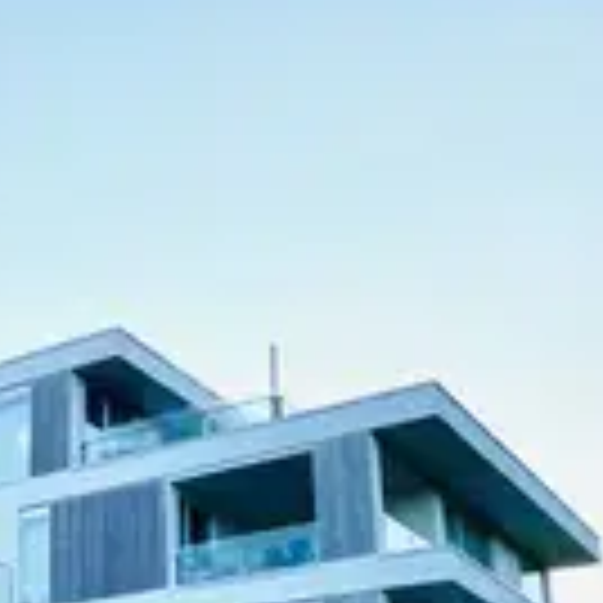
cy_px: 531
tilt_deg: +14.7
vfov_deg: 26.1
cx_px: 47
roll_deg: +0.2
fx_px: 1261
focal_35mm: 64
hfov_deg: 25.9
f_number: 1.8
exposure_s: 1/1124
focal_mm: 4.25
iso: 32
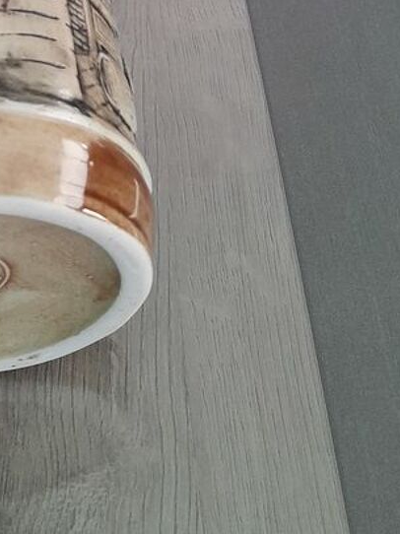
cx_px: 31
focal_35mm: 64
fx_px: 987
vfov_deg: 26.9
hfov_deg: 22.3
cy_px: -102
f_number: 1.8
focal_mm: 3.98
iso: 320
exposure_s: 1/50
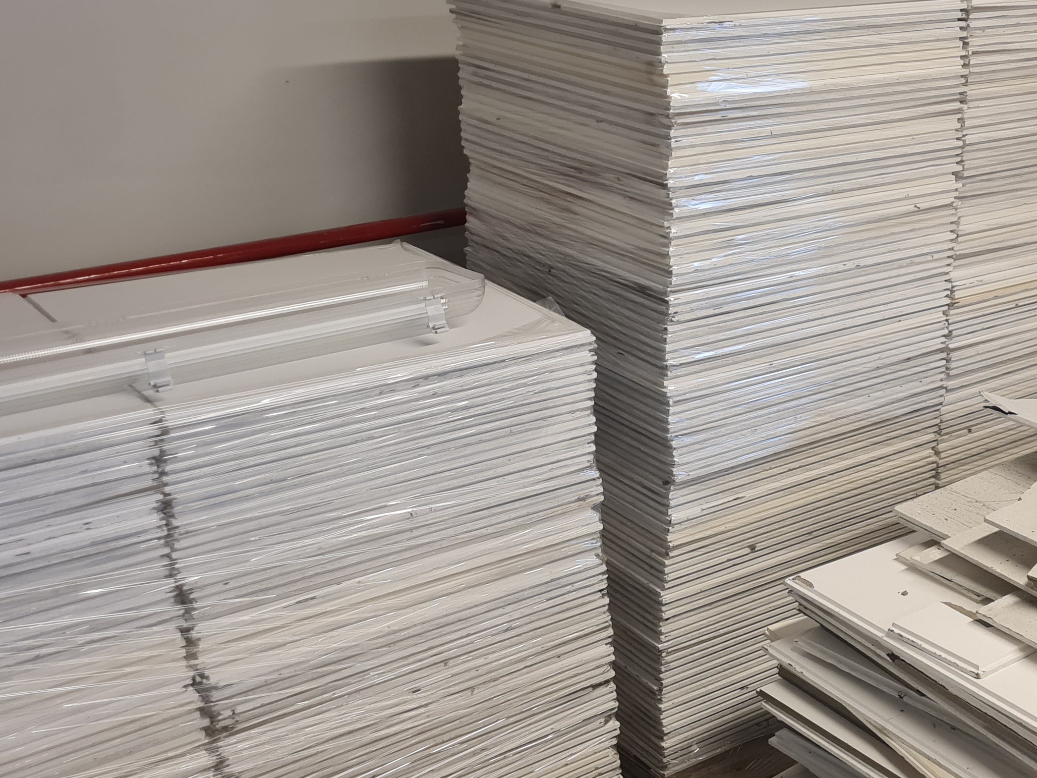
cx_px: 793
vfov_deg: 28.5
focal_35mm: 51
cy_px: 463
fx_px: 1528
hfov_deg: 36.5
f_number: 1.8
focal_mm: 5.4
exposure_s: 1/100
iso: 160
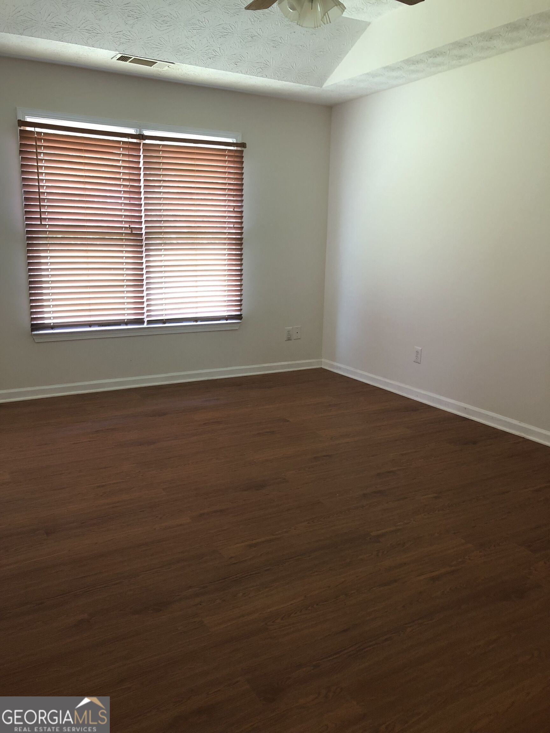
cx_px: 275
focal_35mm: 28
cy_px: 366
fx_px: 593
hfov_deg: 49.7
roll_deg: -0.5
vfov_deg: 63.4
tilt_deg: -12.3
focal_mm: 3.99
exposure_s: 1/24
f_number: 1.8
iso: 40
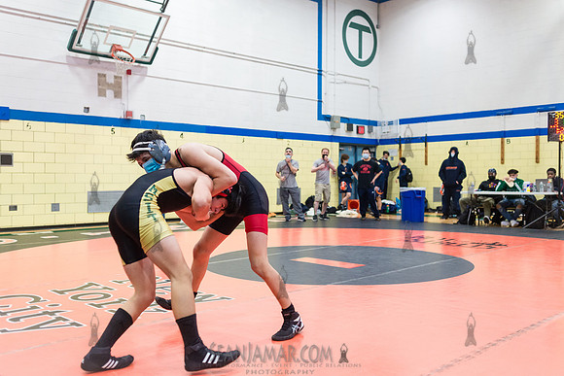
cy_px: 188
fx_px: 548
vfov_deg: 37.9
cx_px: 282
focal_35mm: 35
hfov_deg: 54.4
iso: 4000
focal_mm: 35
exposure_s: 1/400
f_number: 3.5
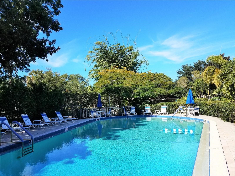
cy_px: 88
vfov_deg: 53.1
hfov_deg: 67.3
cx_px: 118
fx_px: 177
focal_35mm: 26
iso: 40
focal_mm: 4.2
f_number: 1.7
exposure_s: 1/1932
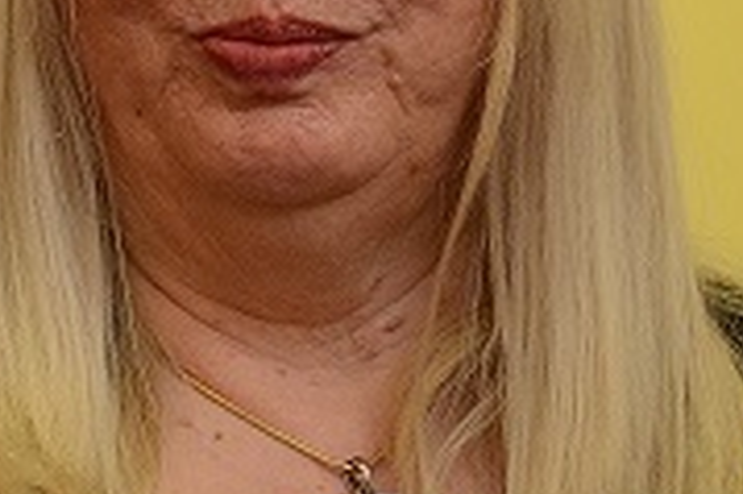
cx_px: 149
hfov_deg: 3.1
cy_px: -62
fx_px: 13815
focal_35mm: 670
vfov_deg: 2.0
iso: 1600
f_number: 5
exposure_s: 1/60
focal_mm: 130
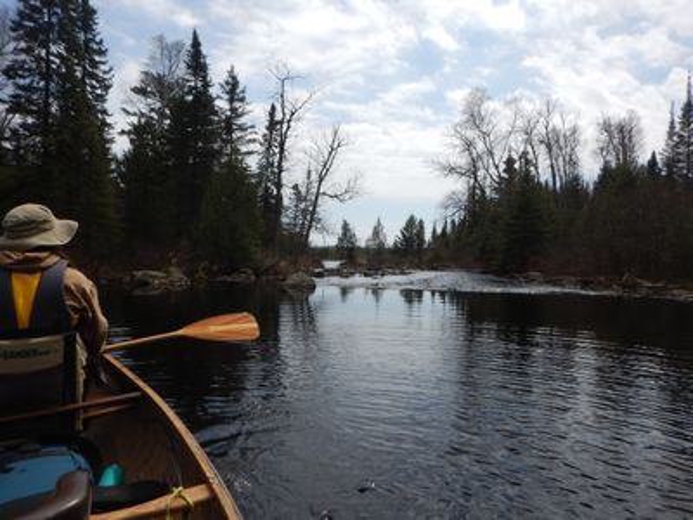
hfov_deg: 71.6
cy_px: 260
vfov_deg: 56.8
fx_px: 480
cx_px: 346
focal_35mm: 24
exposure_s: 1/1250
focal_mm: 4.3
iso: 125
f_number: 4.1
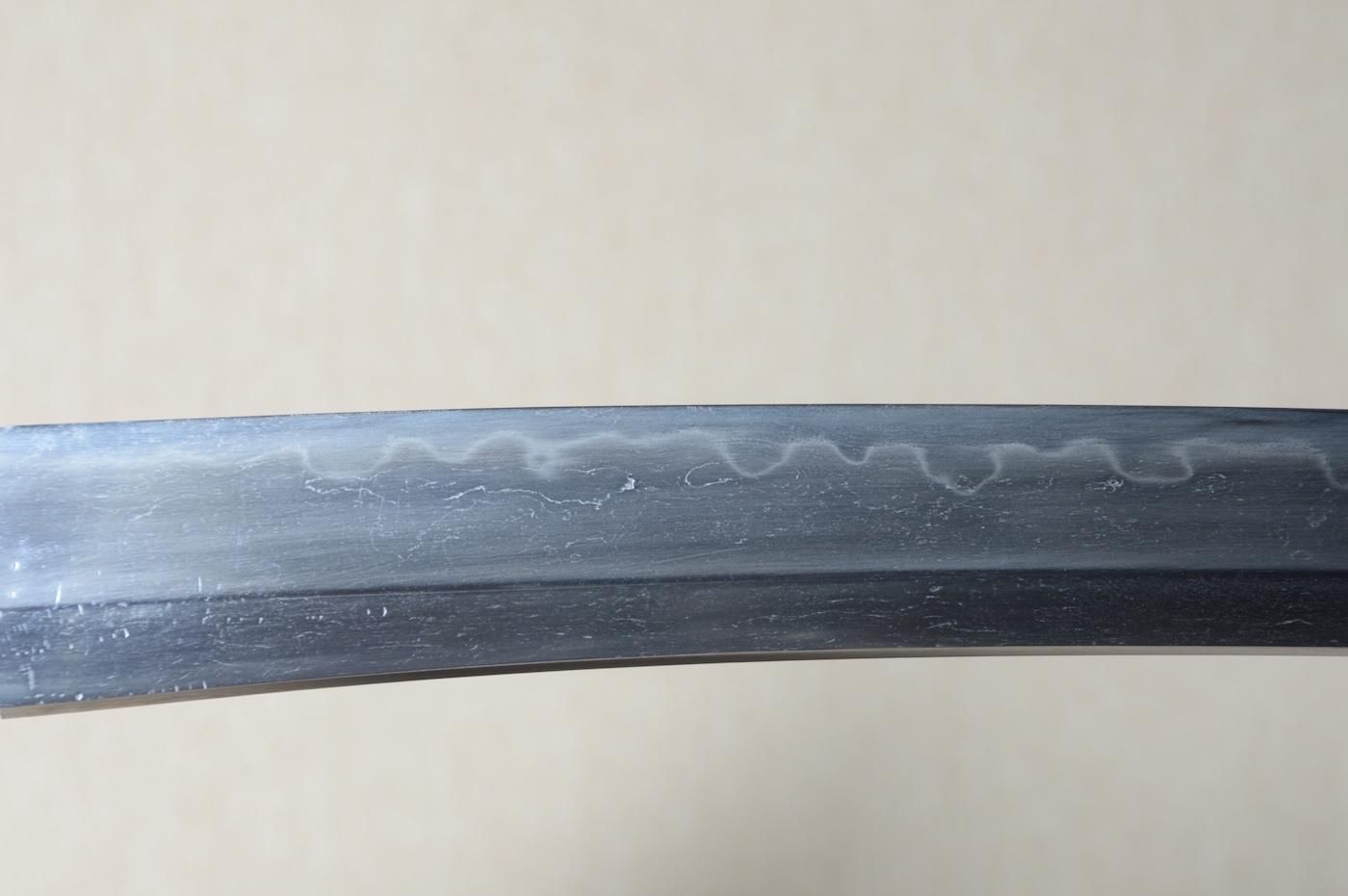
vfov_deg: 11.4
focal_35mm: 120
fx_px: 4490
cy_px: 448
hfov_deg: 17.1
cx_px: 674
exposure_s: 1/1.6
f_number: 11
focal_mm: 80
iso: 400
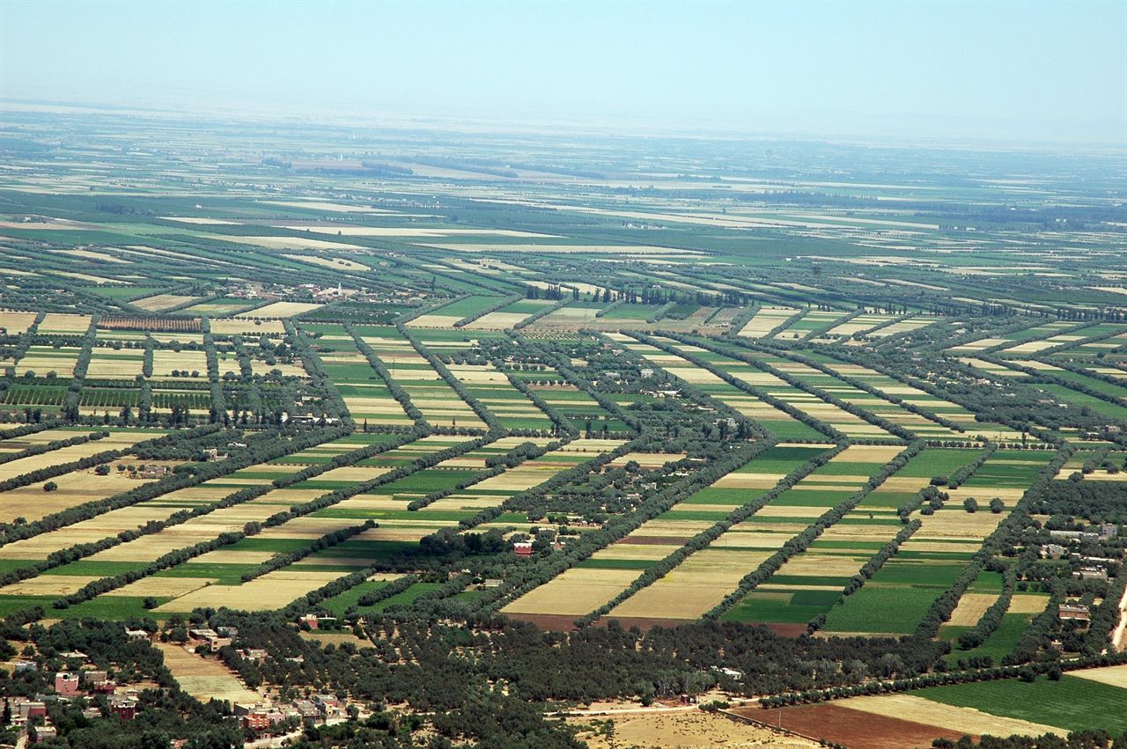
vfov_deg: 13.0
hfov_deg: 19.5
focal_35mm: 105
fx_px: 3284
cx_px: 564
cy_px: 374
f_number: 10
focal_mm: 70
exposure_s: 1/320
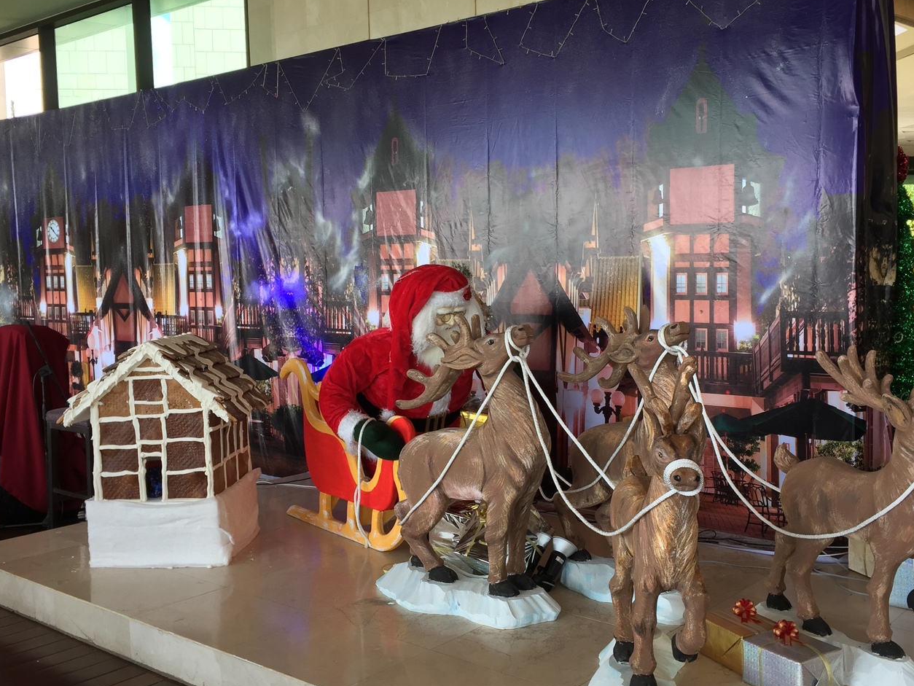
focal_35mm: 37
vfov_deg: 38.7
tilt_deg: -4.0
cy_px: 345
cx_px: 496
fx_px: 977
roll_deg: -0.2
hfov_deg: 50.1
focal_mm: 4.15
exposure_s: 1/109
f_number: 2.2
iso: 32
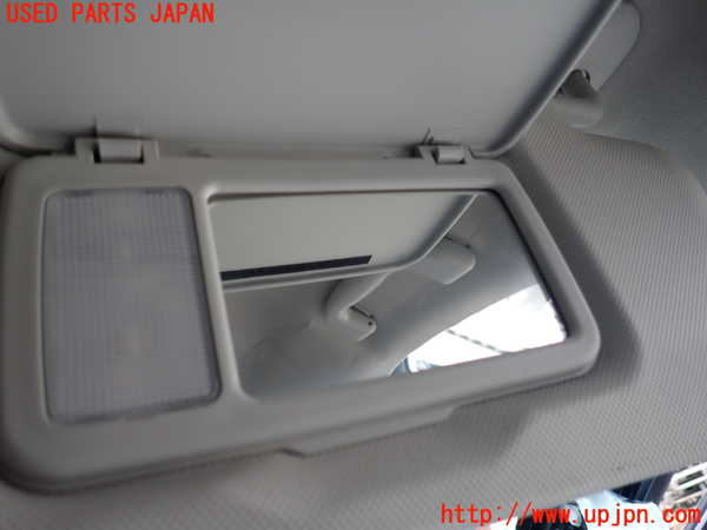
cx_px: 354
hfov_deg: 69.4
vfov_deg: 54.9
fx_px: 511
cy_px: 265
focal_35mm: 25
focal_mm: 4.5
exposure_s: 1/125
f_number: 2
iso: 160
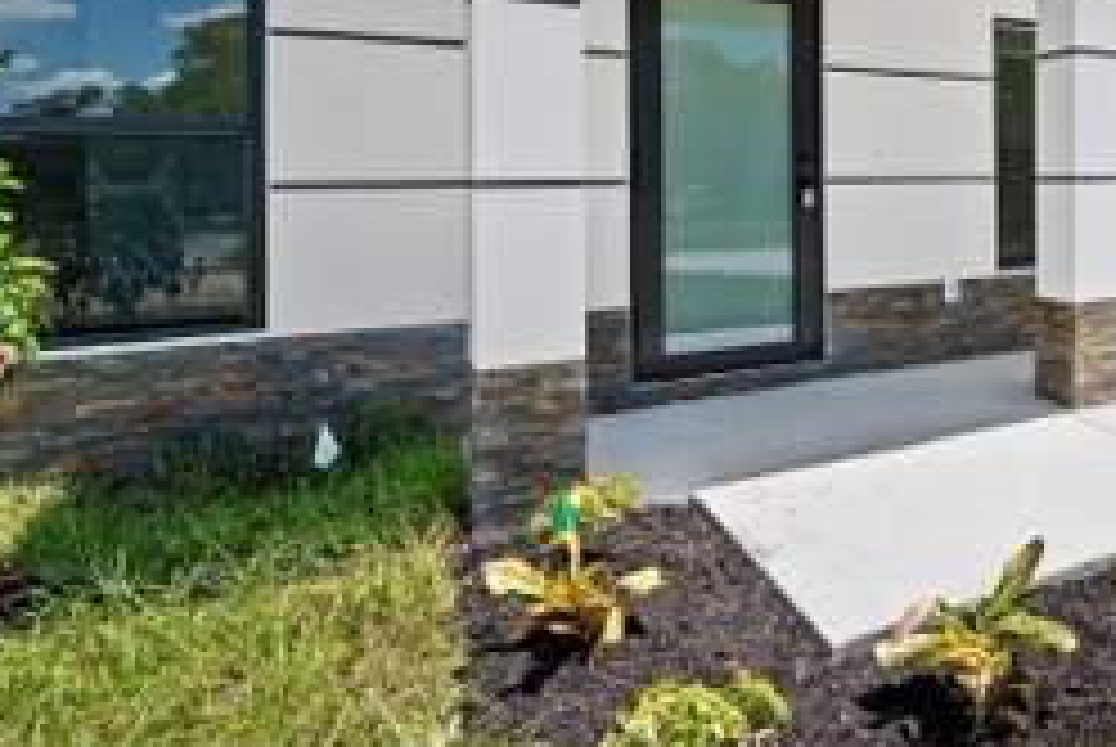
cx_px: 1012
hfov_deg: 54.9
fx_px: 900
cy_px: 184
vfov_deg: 43.6
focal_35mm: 29
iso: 200
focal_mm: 15
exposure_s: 1/125
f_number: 9
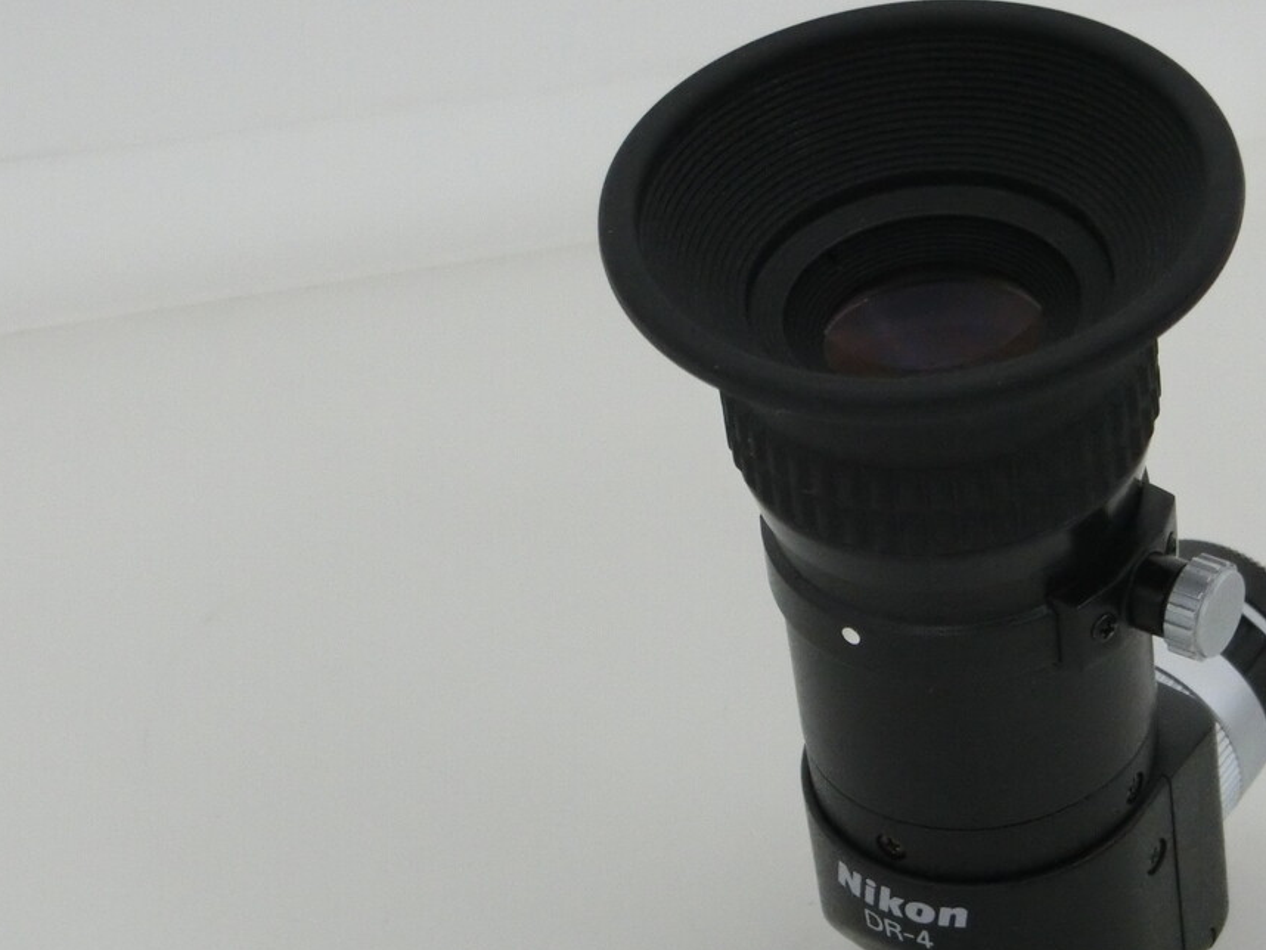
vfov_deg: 11.4
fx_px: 4756
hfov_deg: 15.1
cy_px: 546
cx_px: 878
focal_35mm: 130
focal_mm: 16.5
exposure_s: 1/60
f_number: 11.1
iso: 800
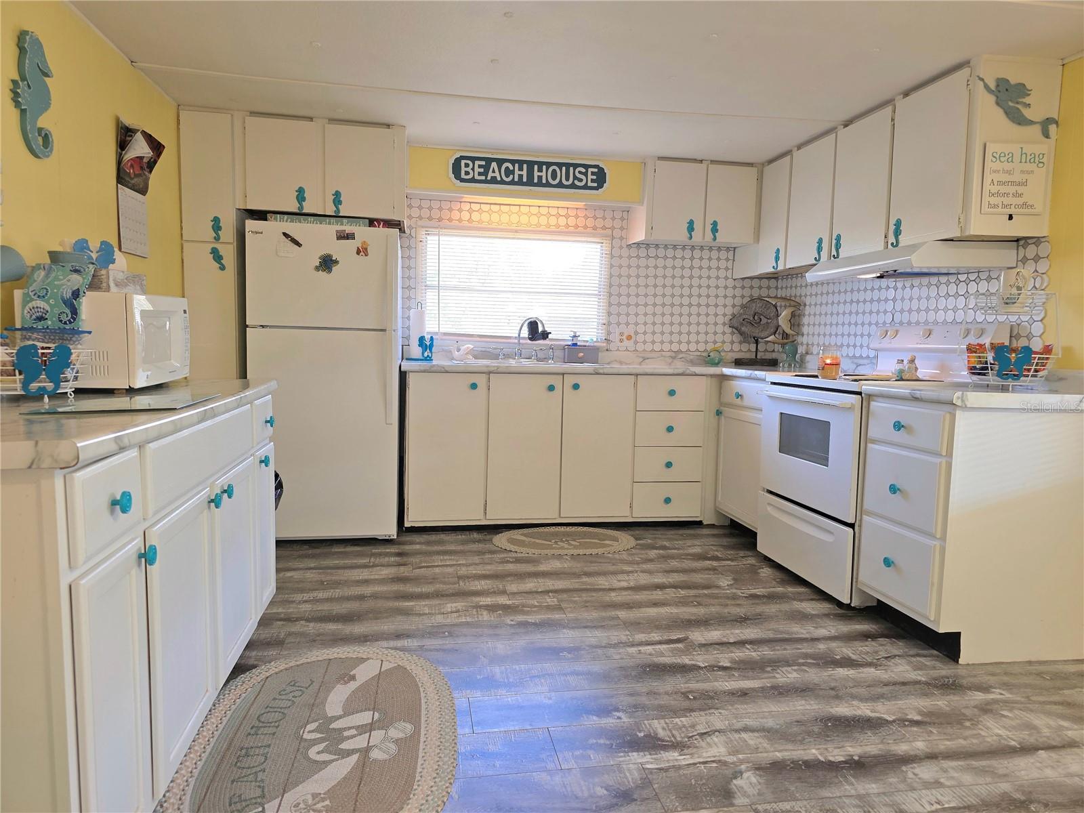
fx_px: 720
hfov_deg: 73.9
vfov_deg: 58.9
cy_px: 406
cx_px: 542
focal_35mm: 23
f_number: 1.7
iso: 50
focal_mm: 6.3
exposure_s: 1/60.2
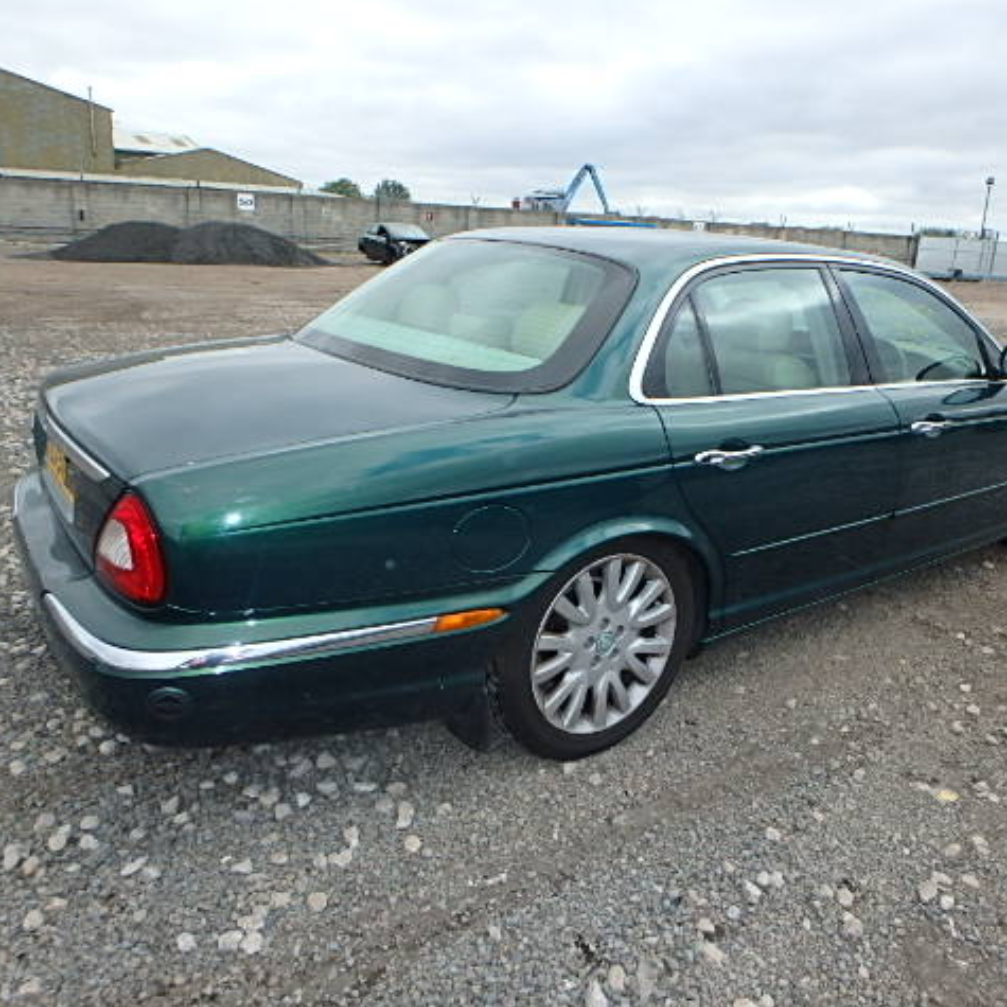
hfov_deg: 62.8
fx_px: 823
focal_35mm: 25
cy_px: 502
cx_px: 555
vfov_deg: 62.9
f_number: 3.5
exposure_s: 1/500
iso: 125
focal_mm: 3.7
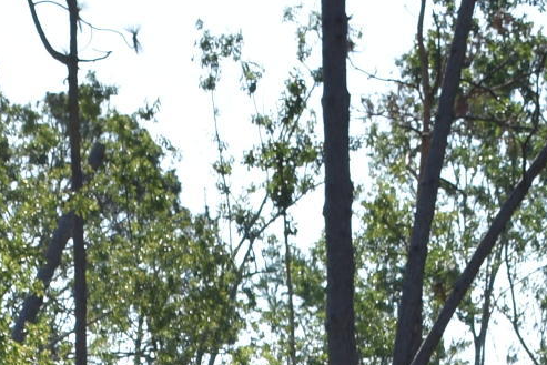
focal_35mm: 228
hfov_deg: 9.0
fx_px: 3466
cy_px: 1036
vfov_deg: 5.7
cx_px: 310
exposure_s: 1/250
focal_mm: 25
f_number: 8
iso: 100
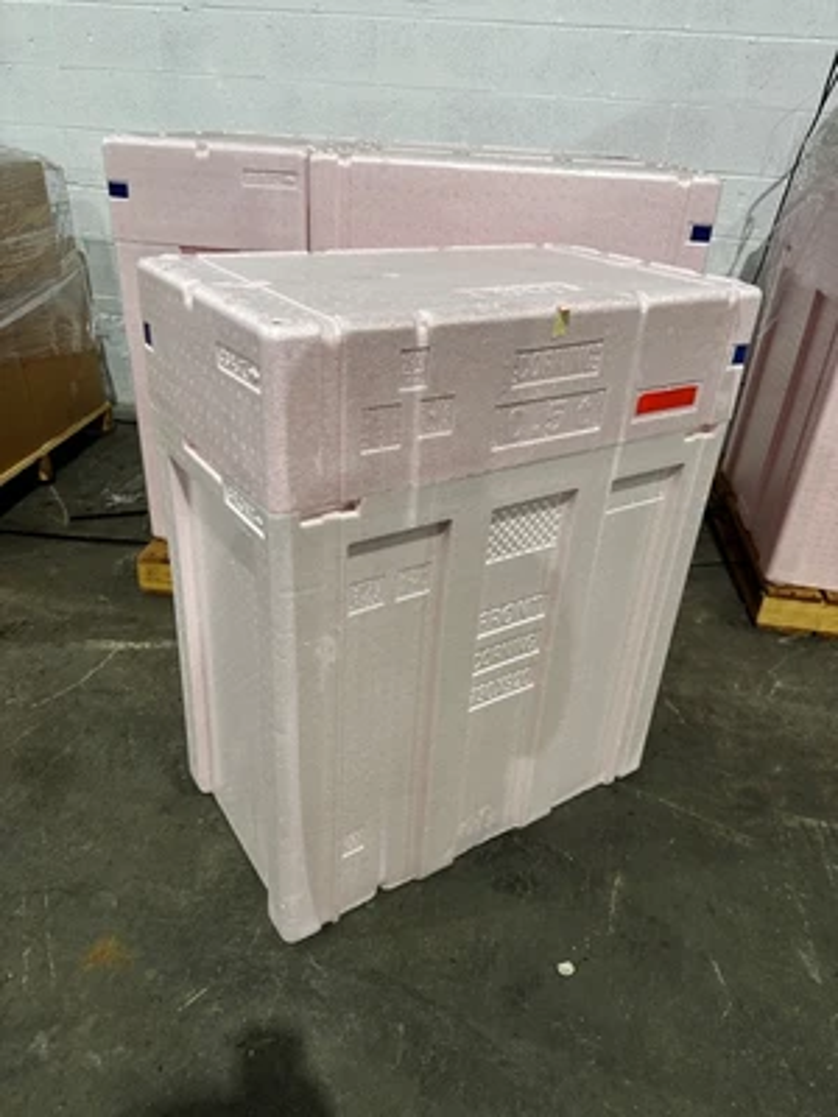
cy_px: 558
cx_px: 419
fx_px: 775
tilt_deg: -30.4
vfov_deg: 71.6
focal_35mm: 24
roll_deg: -3.3
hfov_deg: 56.8
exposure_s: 1/60
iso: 160
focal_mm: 6.86
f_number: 1.78
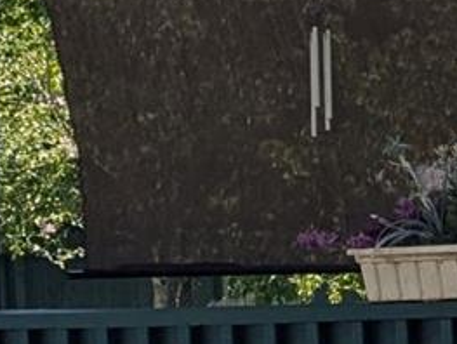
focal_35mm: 186
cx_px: 944
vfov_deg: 8.0
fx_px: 2459
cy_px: 200
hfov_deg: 9.8
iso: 22
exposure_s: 1/897
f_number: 1.68
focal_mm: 6.9
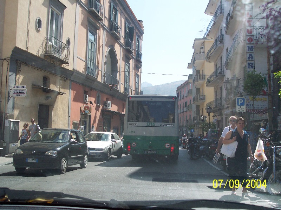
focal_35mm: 38
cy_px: 105
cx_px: 140
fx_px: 308
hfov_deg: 49.0
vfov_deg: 37.7
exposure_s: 1/350
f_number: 4.8
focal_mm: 8
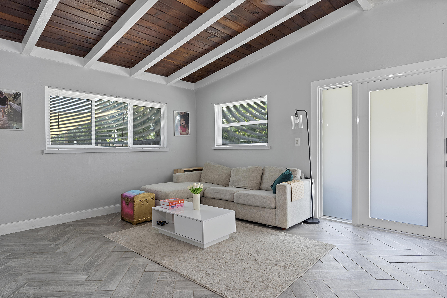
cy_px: 149
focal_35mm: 20
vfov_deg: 61.9
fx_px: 248
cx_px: 224
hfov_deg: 84.0
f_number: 7.1
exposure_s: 1/13
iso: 320
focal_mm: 20
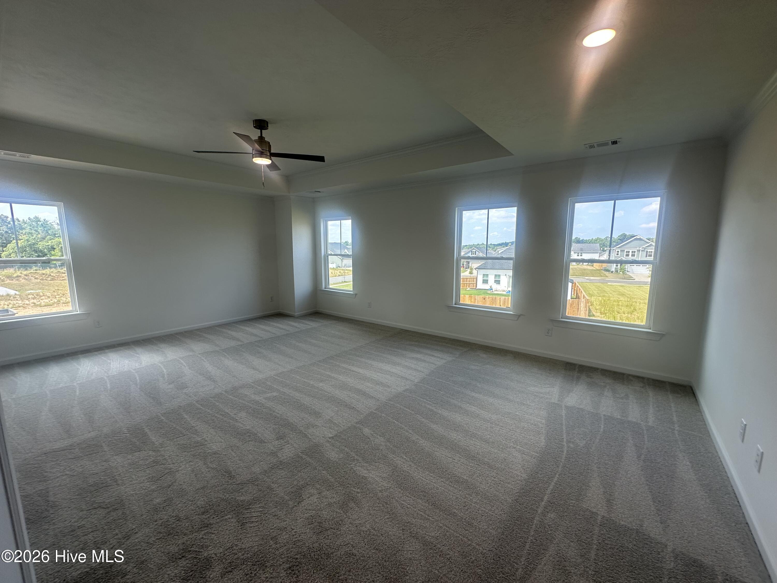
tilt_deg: -6.8
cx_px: 388
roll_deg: -0.2
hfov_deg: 102.1
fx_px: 314
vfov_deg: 85.7
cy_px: 292
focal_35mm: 14
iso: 40
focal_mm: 2.22
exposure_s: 1/152
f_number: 2.2
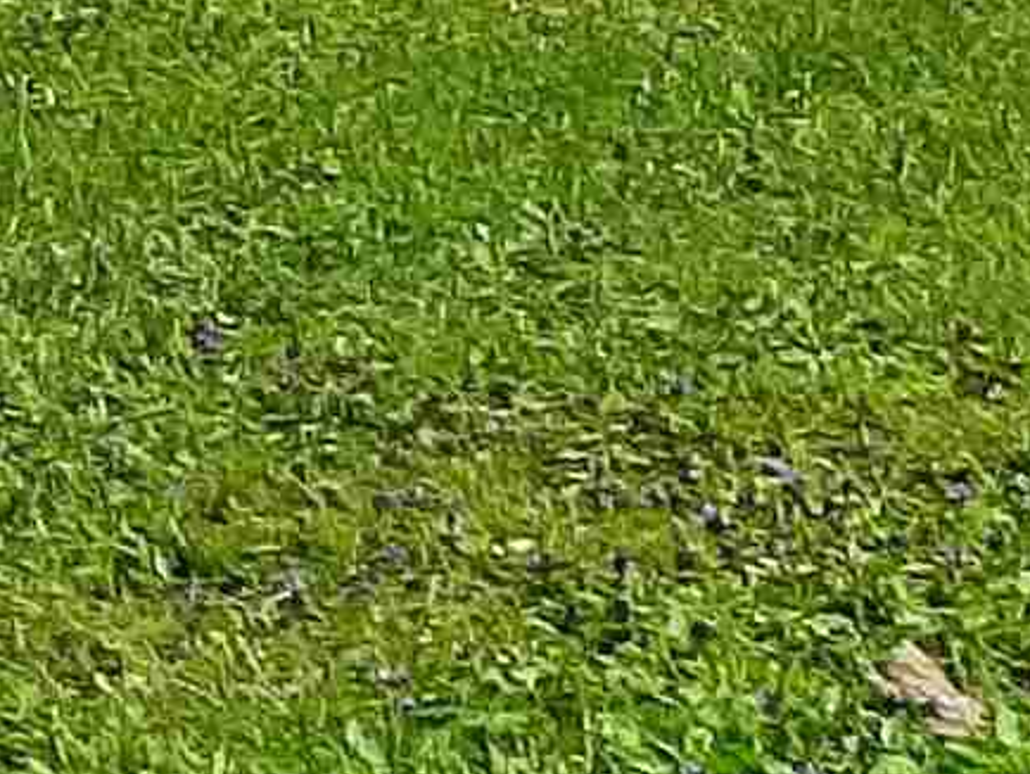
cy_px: -1163
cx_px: -1600
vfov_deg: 7.5
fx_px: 5478
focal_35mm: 184
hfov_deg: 9.4
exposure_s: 1/2950
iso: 40
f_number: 1.7
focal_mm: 3.93
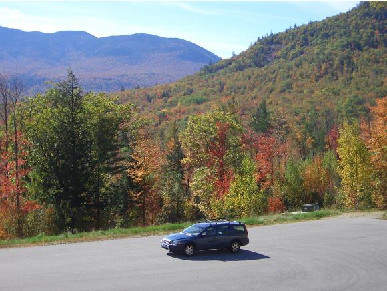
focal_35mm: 62
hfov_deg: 31.2
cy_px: 146
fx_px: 694
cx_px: 194
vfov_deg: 23.7
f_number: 3.5
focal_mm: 10.2
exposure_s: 1/640
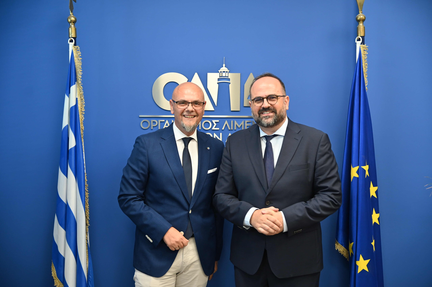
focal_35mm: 52
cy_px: 144
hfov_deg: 38.2
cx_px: 216
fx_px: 624
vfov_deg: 26.0
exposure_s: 1/125
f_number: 2.8
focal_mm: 52
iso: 640
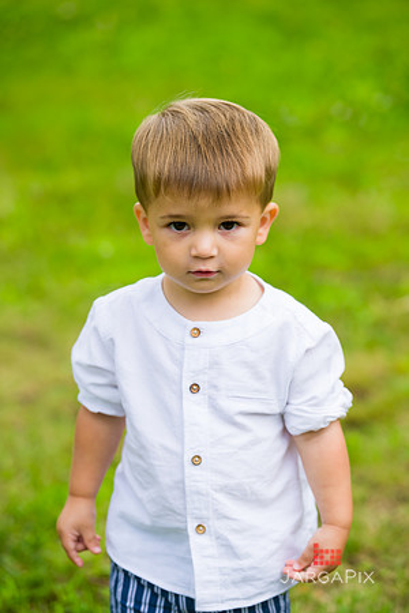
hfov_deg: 9.5
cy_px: 306
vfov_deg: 14.2
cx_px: 204
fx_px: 2471
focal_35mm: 145
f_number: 4
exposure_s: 1/500
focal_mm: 145
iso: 200
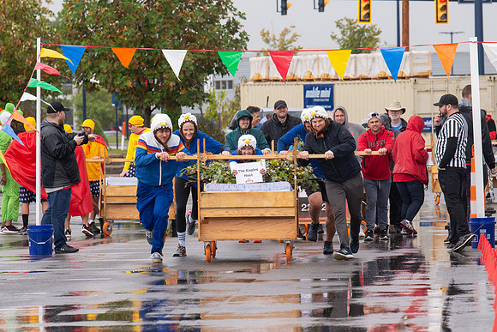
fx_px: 4091
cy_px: 211
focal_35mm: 296
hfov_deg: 7.0
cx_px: 258
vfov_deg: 4.6
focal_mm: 200
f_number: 7.1
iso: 400
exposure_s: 1/500
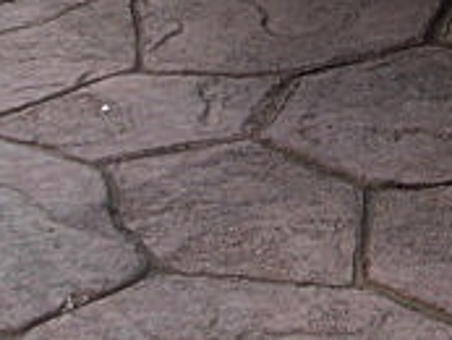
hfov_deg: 14.4
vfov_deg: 10.8
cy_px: -170
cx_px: 541
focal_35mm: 133
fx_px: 1738
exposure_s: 1/160
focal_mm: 6.3
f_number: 2.8
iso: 50
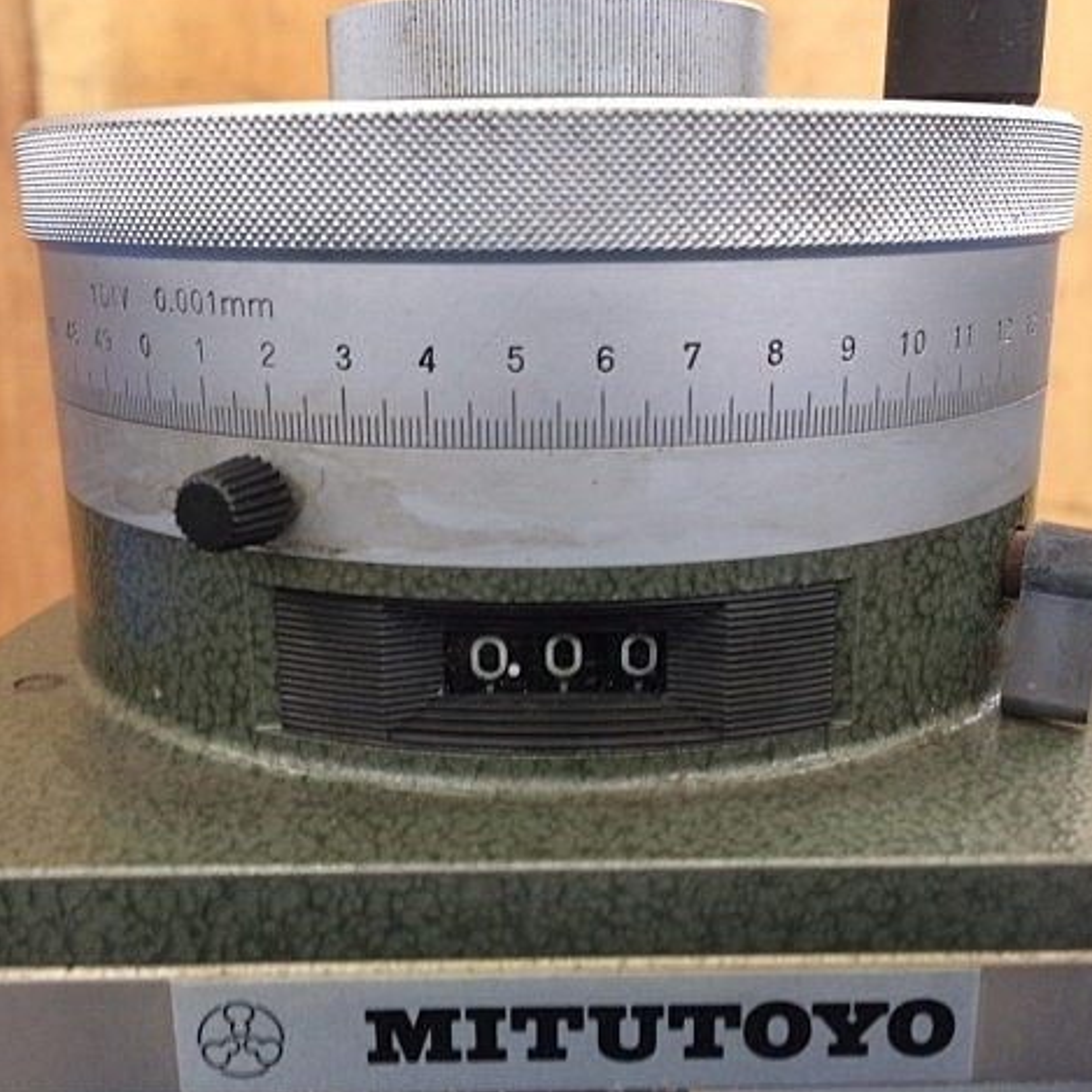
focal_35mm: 35
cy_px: 540
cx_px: 552
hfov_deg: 47.2
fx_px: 1249
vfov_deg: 47.2
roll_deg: +1.3
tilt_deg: -16.0
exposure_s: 1/30
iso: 100
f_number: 2.2
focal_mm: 4.15
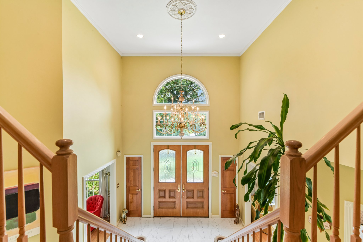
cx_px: 182
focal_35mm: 16
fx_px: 161
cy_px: 121
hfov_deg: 96.7
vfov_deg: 73.7
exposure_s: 1/15
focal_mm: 16
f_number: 9
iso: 200
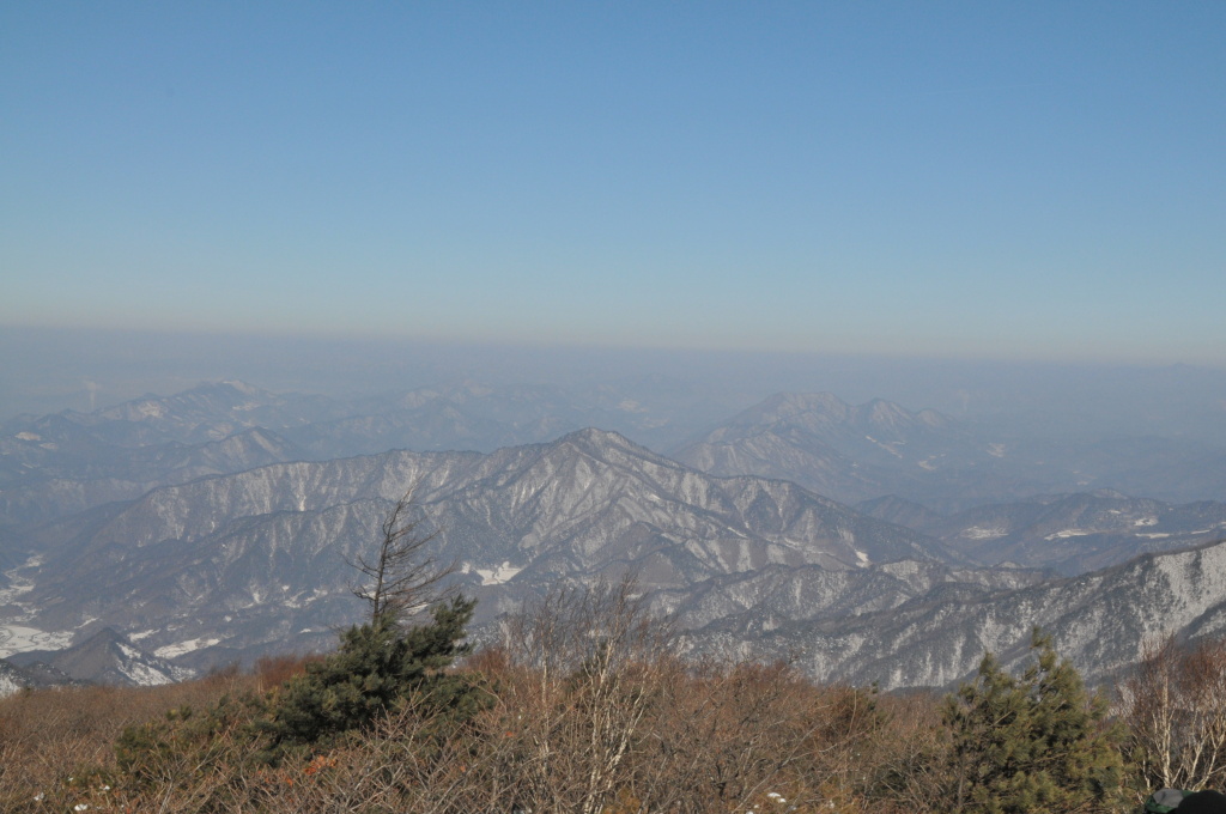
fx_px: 1735
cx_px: 613
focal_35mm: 51
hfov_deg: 38.9
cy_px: 407
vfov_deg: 26.4
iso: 640
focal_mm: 34
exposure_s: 1/1000
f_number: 16
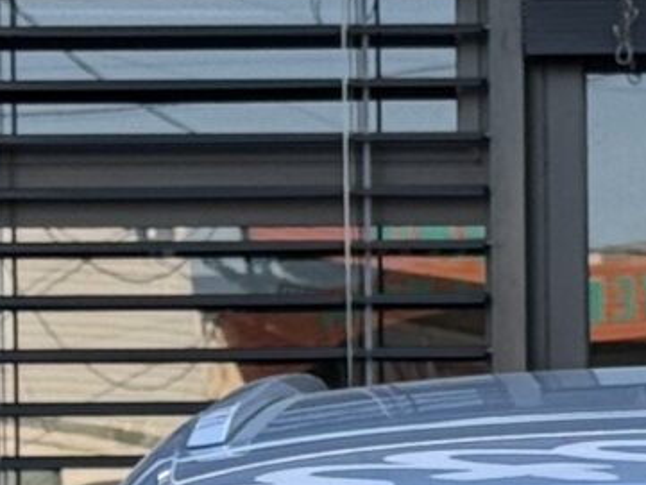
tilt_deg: +0.4
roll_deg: +0.8
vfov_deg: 4.4
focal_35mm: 340
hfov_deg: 5.8
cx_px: 830
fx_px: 6347
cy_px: 662
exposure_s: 1/747
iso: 64
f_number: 1.78
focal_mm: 6.76
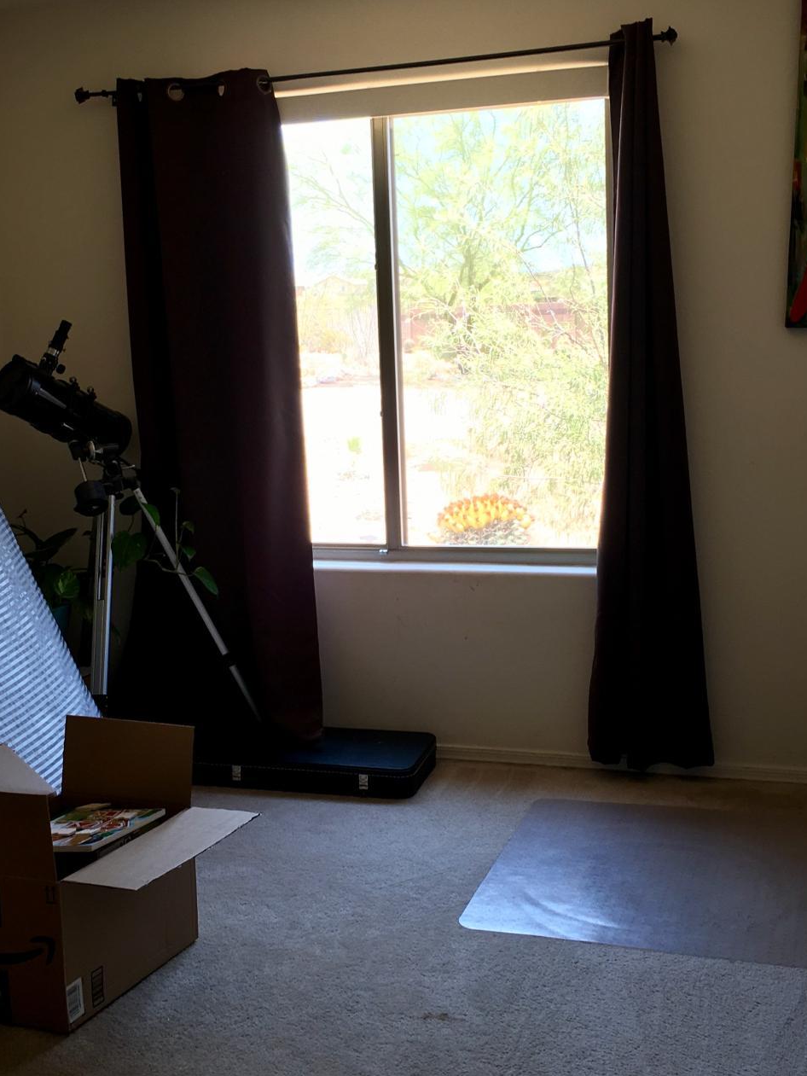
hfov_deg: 31.5
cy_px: 484
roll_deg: +4.9
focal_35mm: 46
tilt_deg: -8.6
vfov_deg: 41.2
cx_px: 365
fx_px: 1430
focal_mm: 4.15
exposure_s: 1/40
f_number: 2.2
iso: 25
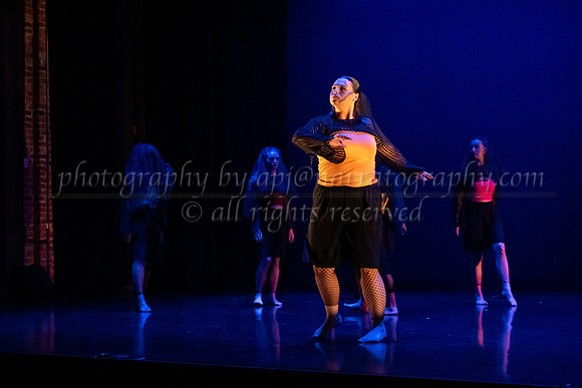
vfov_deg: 20.4
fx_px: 1076
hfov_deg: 30.0
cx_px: 196
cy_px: 203
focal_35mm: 67
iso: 4000
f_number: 2.8
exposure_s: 1/250
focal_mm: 50
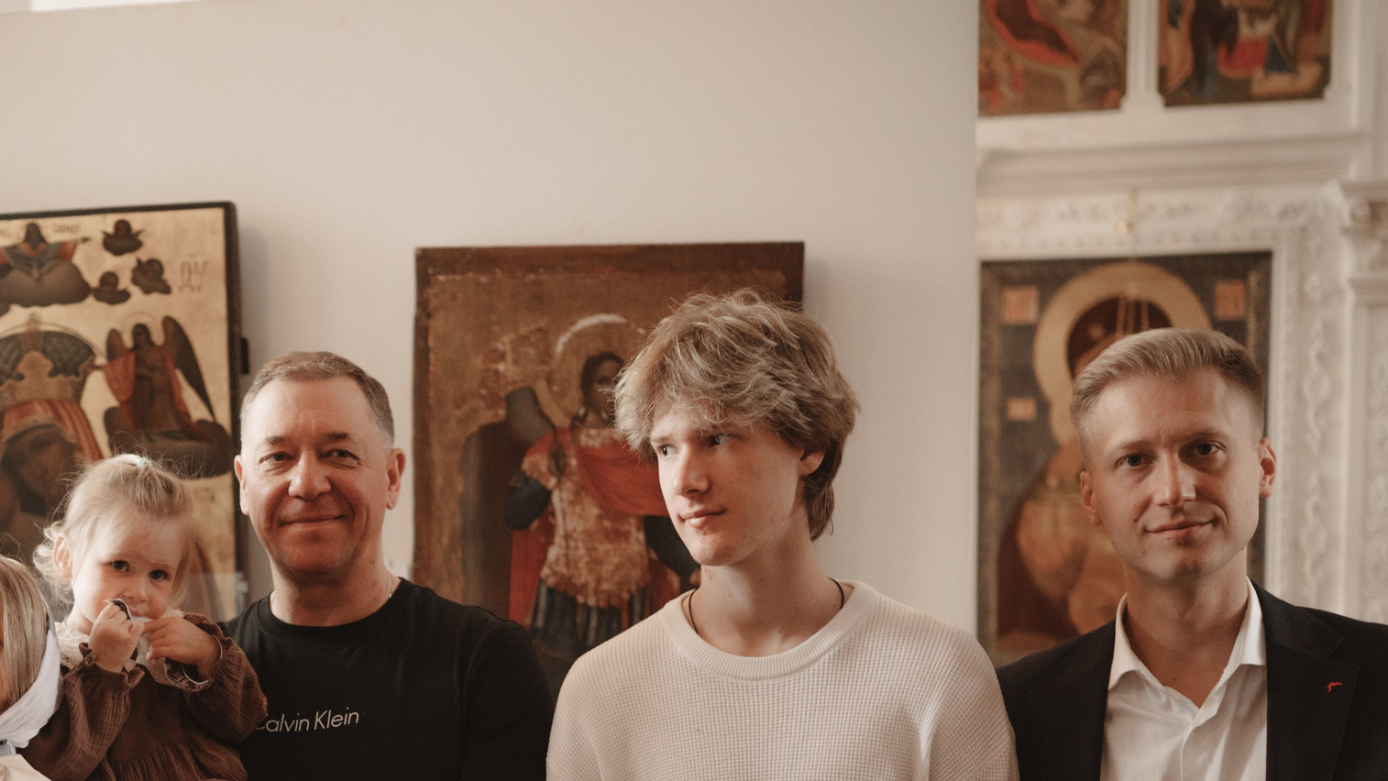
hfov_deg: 33.1
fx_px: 2282
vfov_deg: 18.9
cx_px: 326
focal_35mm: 62
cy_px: 774
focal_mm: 35
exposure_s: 1/250
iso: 640
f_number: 1.8
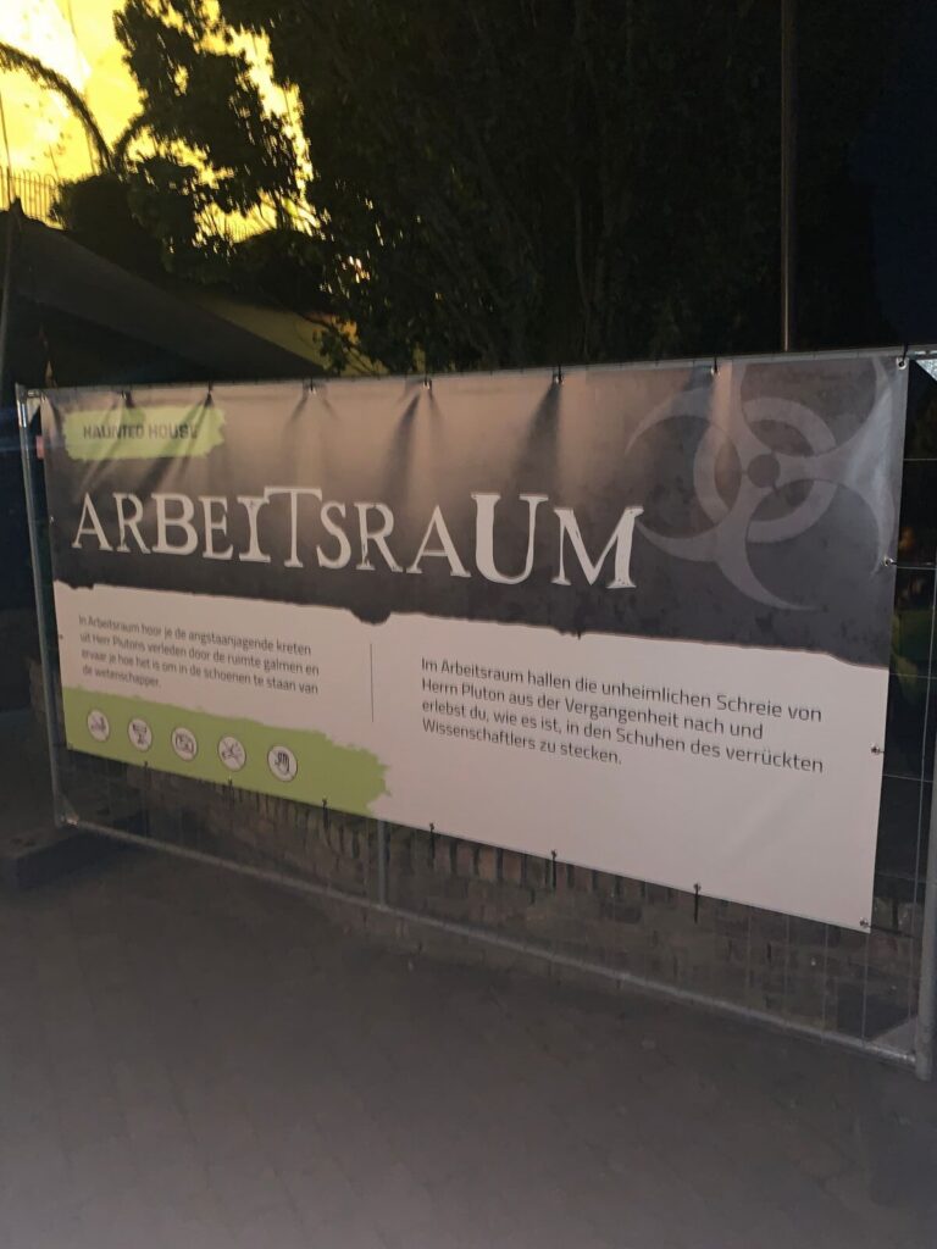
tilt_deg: -5.0
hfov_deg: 53.1
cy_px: 624
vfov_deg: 67.3
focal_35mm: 26
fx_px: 938
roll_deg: +0.6
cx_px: 468
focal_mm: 4.25
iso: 320
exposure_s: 1/4
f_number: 1.8
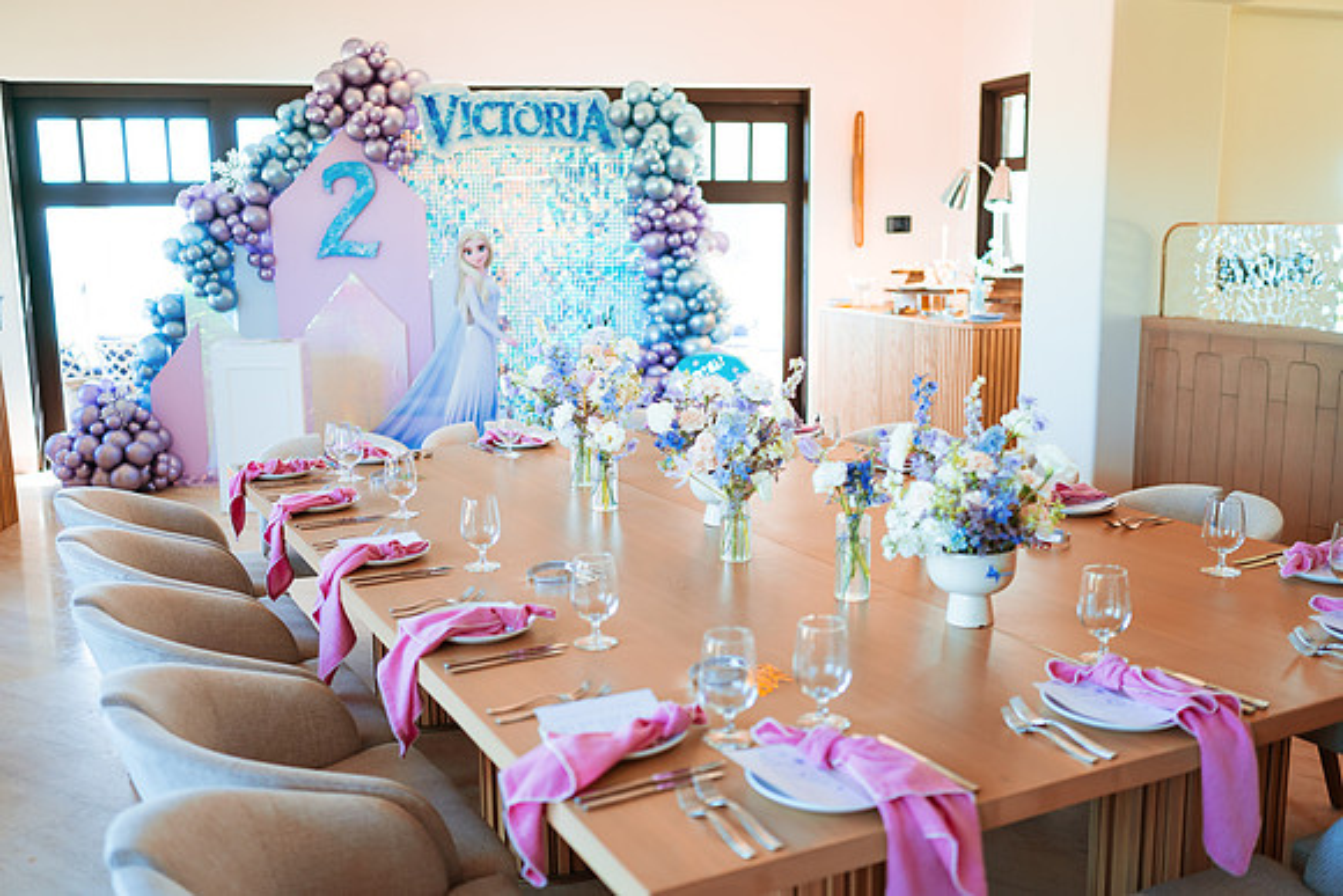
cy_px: 448
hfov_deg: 54.4
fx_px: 1306
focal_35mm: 35
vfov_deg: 37.9
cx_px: 672
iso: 500
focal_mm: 35
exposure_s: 1/250
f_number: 1.8
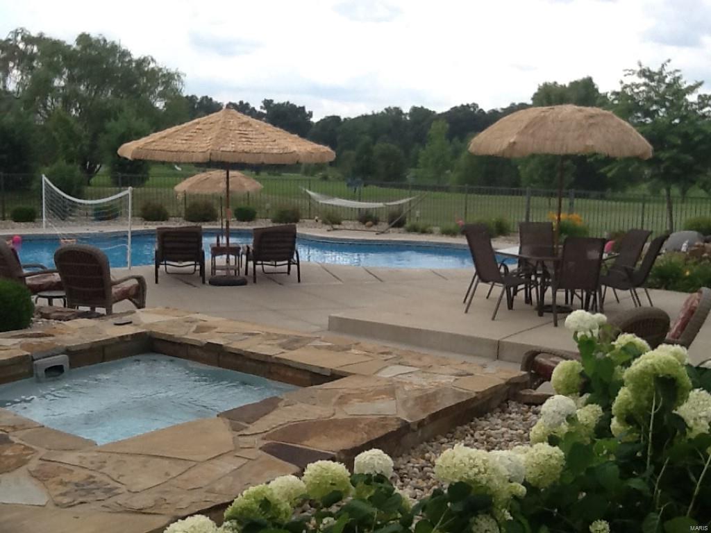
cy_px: 266
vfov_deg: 32.9
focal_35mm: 44
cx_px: 356
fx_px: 904
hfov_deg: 42.9
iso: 40
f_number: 2.4
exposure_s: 1/863
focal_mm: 2.03
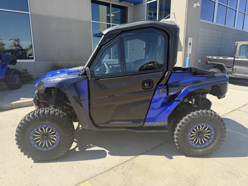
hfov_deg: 71.6
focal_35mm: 24
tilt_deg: -13.1
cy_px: 93
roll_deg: -0.9
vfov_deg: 56.8
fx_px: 172
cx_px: 124
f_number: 1.78
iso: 80
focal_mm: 6.76
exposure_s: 1/2110
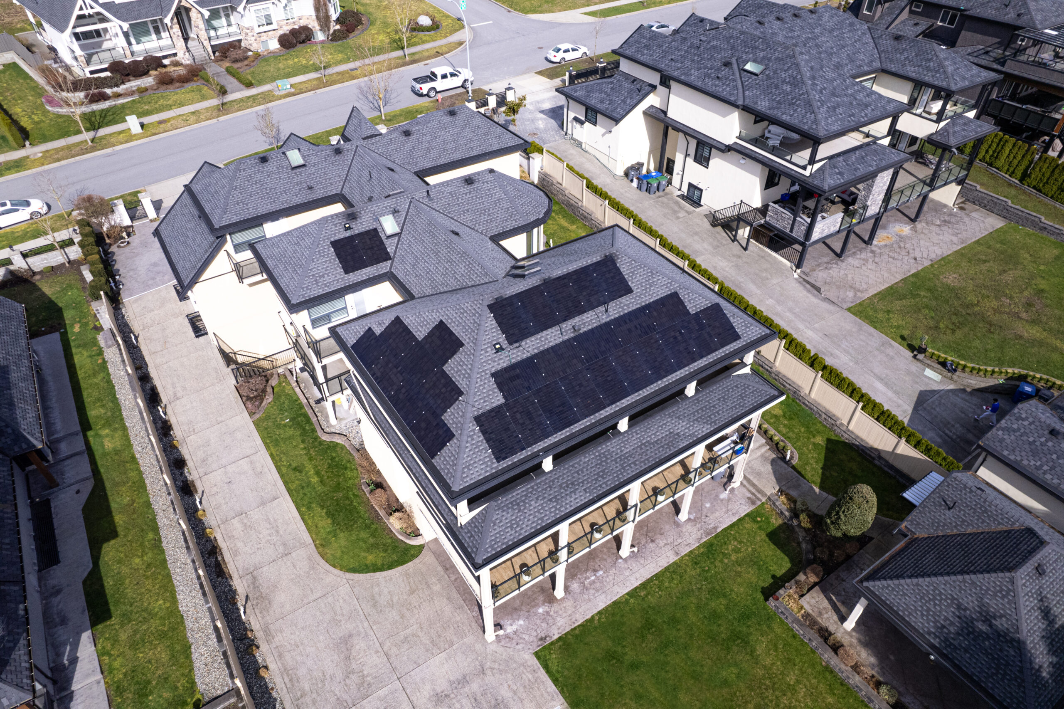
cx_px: 532
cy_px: 354
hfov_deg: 78.6
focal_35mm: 22
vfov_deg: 57.2
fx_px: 650
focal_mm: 8.38
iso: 200
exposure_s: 1/200
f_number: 2.8
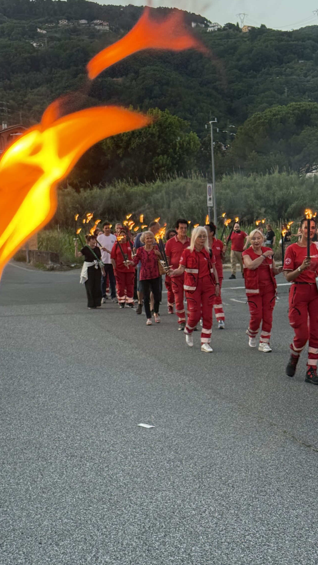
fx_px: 885
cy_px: 300
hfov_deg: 20.4
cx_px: 150
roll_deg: +1.5
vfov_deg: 35.4
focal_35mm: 59
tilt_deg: -4.3
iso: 200
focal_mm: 6.76
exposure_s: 1/93
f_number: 1.78
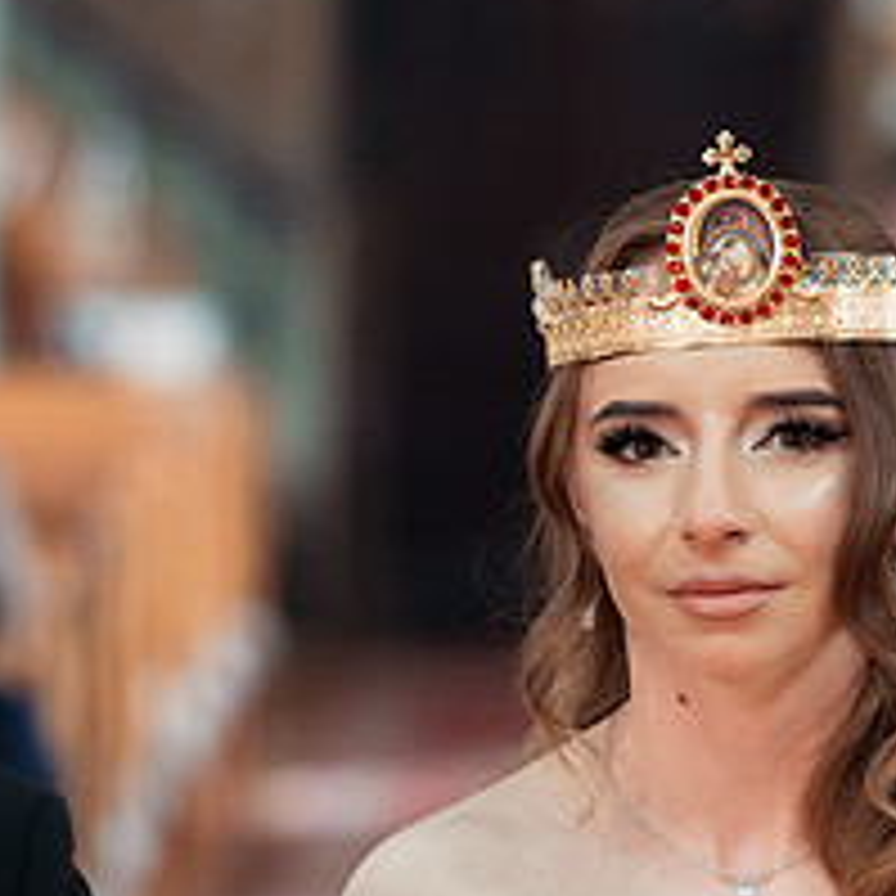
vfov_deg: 8.0
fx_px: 6413
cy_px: 764
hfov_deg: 8.0
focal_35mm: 219
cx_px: 335
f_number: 2.2
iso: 1600
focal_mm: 85
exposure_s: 1/320
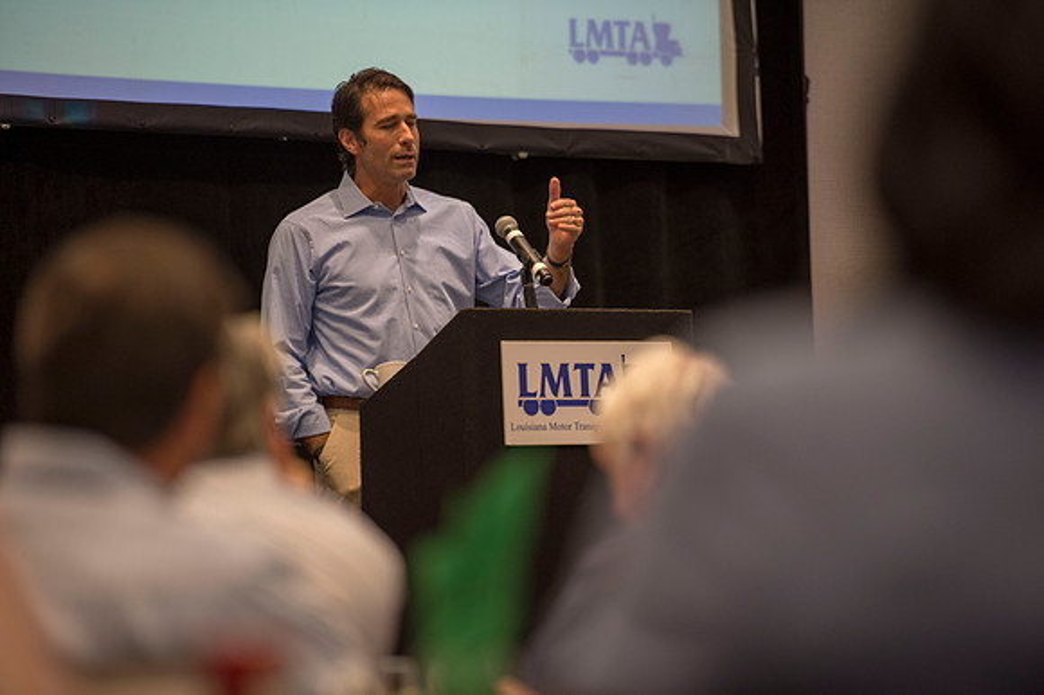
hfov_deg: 10.3
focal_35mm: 200
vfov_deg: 6.9
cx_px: 522
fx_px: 5796
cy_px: 348
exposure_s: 1/200
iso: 1250
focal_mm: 200
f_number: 2.8
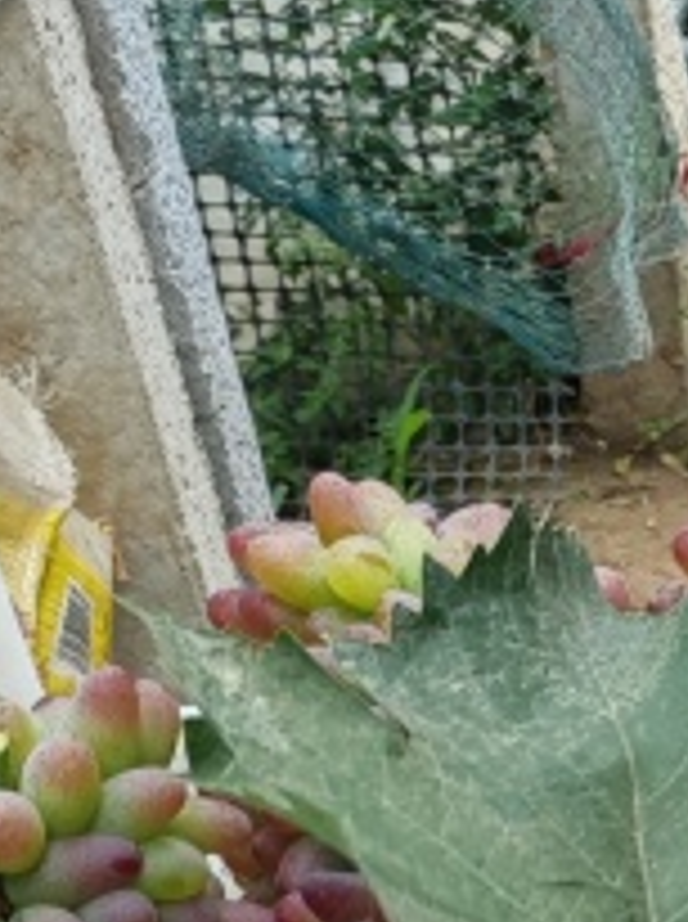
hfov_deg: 11.4
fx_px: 3190
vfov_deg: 15.0
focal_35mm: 120
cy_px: 1450
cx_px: 1273
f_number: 2
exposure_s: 1/101
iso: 200
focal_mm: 8.72
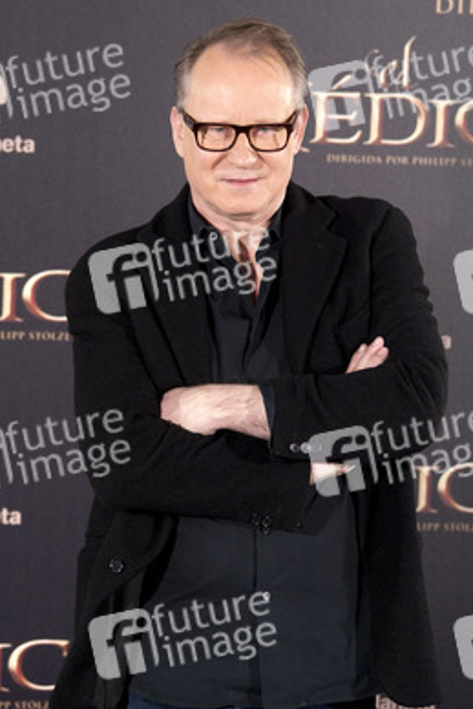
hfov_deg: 10.6
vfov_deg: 15.9
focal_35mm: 129
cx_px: 236
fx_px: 2540
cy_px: 362
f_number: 3.5
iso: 1600
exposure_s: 1/200
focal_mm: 125
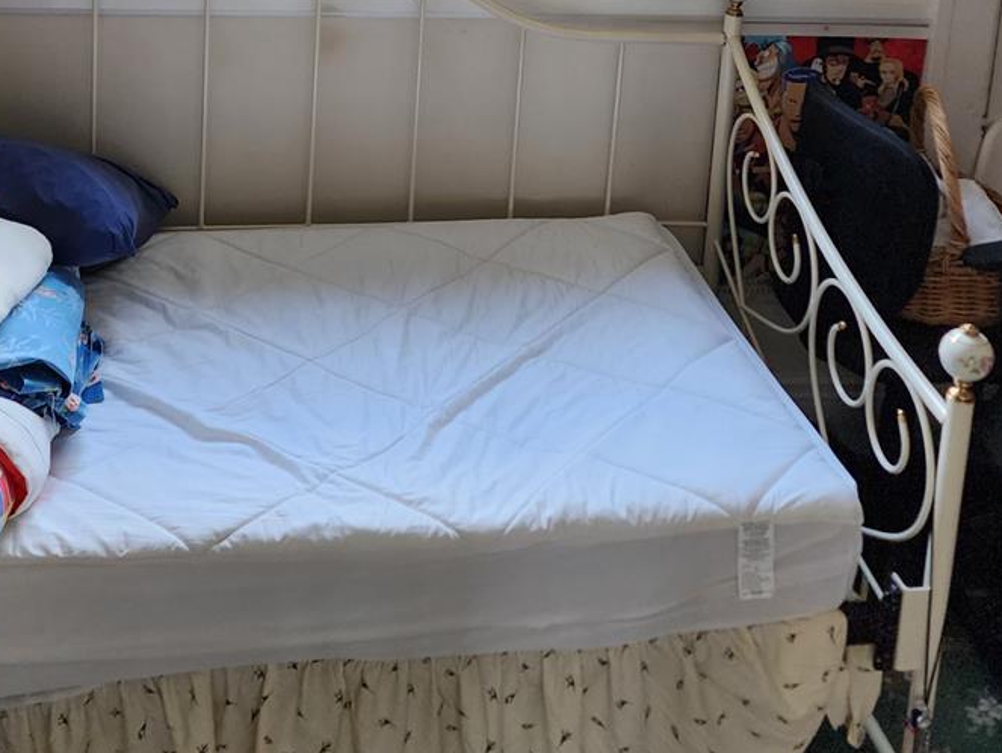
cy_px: -57
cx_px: 398
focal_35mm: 52
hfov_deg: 36.7
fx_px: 1506
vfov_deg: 26.1
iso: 320
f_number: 1.8
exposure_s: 1/120
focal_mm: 6.4
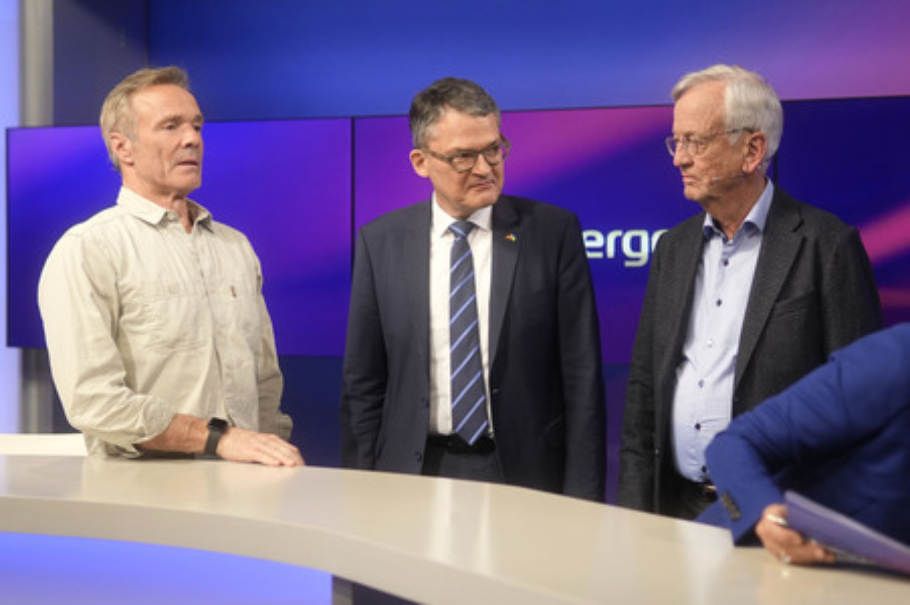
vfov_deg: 29.8
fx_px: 1137
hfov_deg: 43.6
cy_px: 302
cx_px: 455
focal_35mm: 45
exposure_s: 1/320
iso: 640
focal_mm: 30
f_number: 1.6
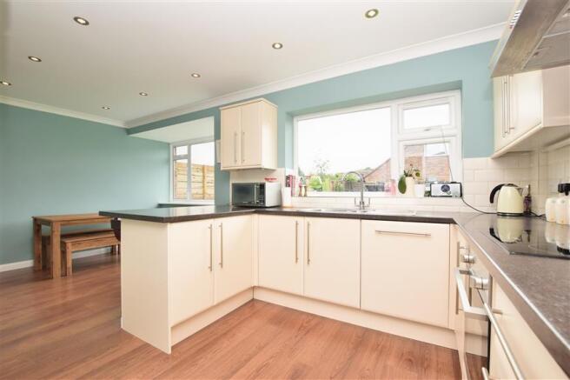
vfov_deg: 77.3
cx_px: 285
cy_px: 190
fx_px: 237
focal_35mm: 15
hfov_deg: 100.4
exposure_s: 1/80
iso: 320
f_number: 10
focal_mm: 10
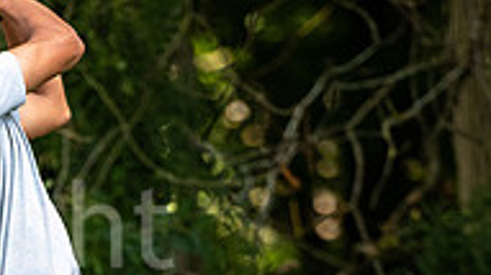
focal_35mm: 956
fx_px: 12434
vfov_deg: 1.3
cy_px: 393
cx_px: 15
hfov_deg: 2.3
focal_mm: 200
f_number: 2.8
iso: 400
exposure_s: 1/1250
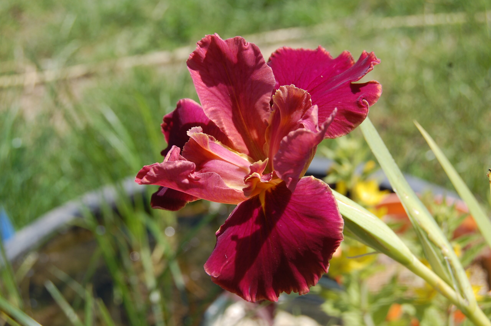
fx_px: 777
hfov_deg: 35.1
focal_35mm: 57
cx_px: 246
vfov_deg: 23.7
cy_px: 163
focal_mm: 38
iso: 200
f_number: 9
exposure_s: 1/250
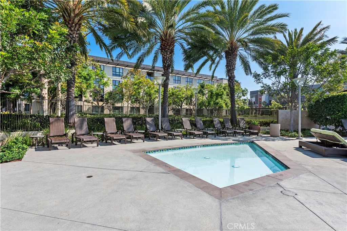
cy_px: 116
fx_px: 183
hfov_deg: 86.9
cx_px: 174
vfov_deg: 64.6
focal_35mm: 19
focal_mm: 19
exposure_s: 1/640
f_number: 7.1
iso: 200
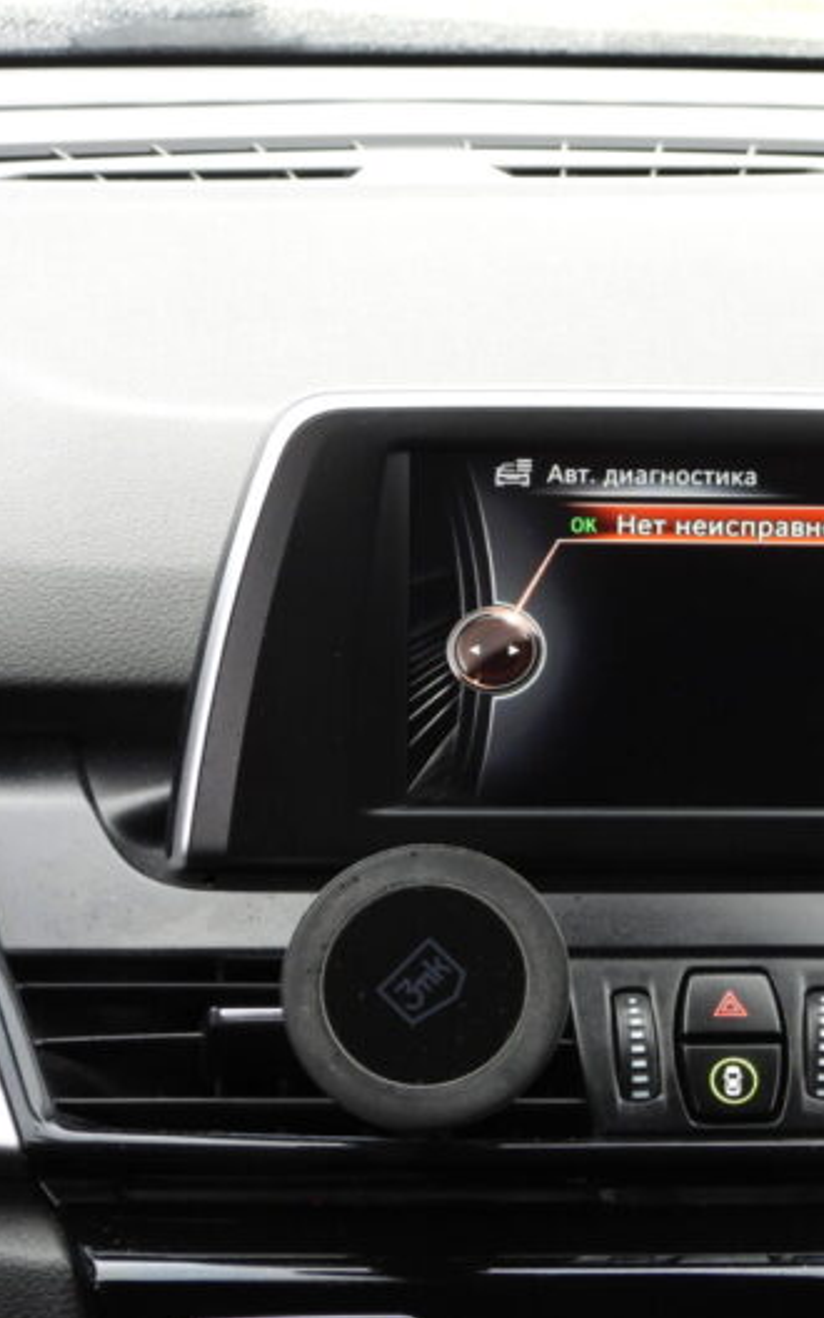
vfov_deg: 20.8
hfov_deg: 13.0
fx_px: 3593
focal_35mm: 100
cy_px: 664
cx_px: 757
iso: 200
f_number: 3.5
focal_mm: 12.6
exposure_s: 1/30
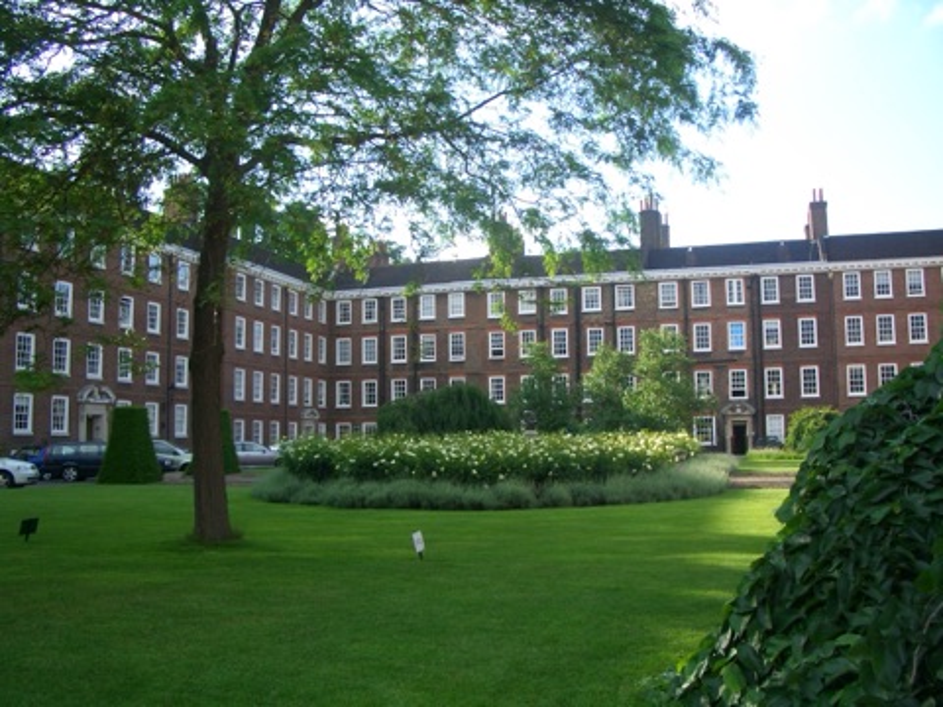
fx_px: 953
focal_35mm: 35
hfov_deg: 52.6
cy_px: 354
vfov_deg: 40.7
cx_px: 472
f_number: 4.3
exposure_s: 1/125
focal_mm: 5.8
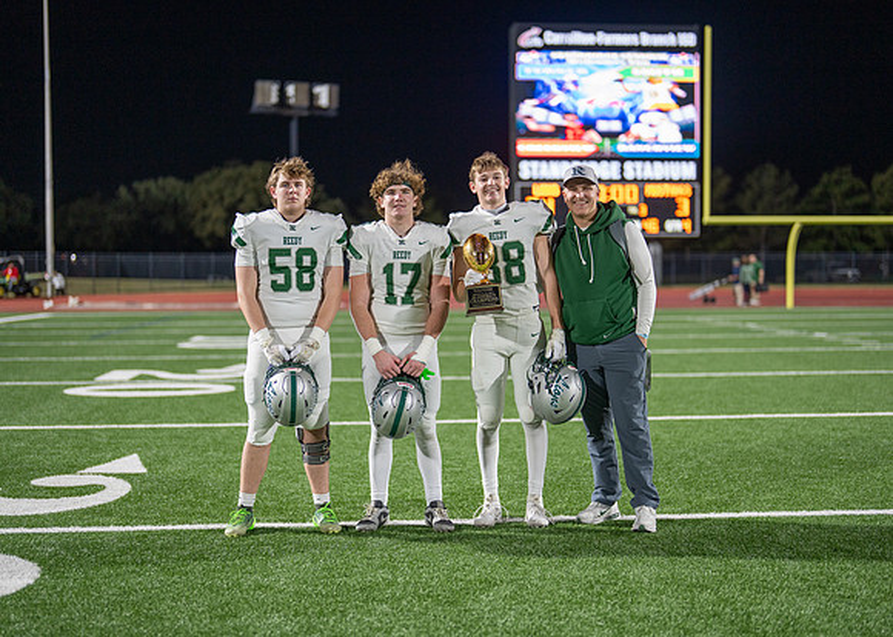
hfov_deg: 35.4
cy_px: 331
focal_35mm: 55
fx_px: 1400
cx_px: 455
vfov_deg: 25.6
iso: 400
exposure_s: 1/500
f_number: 1.2
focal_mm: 50
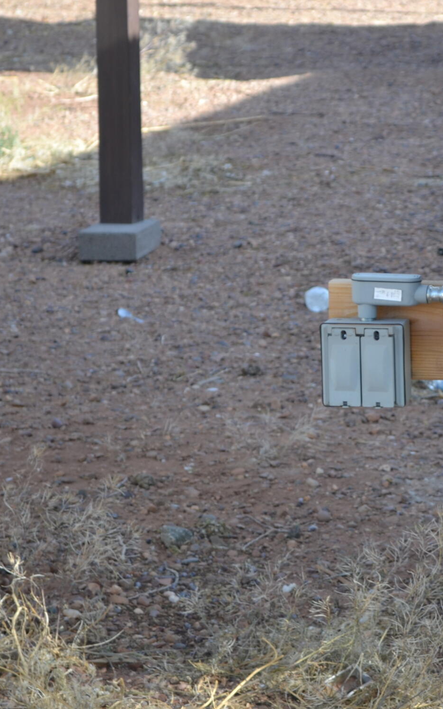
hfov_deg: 8.9
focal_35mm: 147
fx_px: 2840
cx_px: 430
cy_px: 325
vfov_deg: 14.2
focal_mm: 48
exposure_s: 1/125
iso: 110
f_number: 5.6
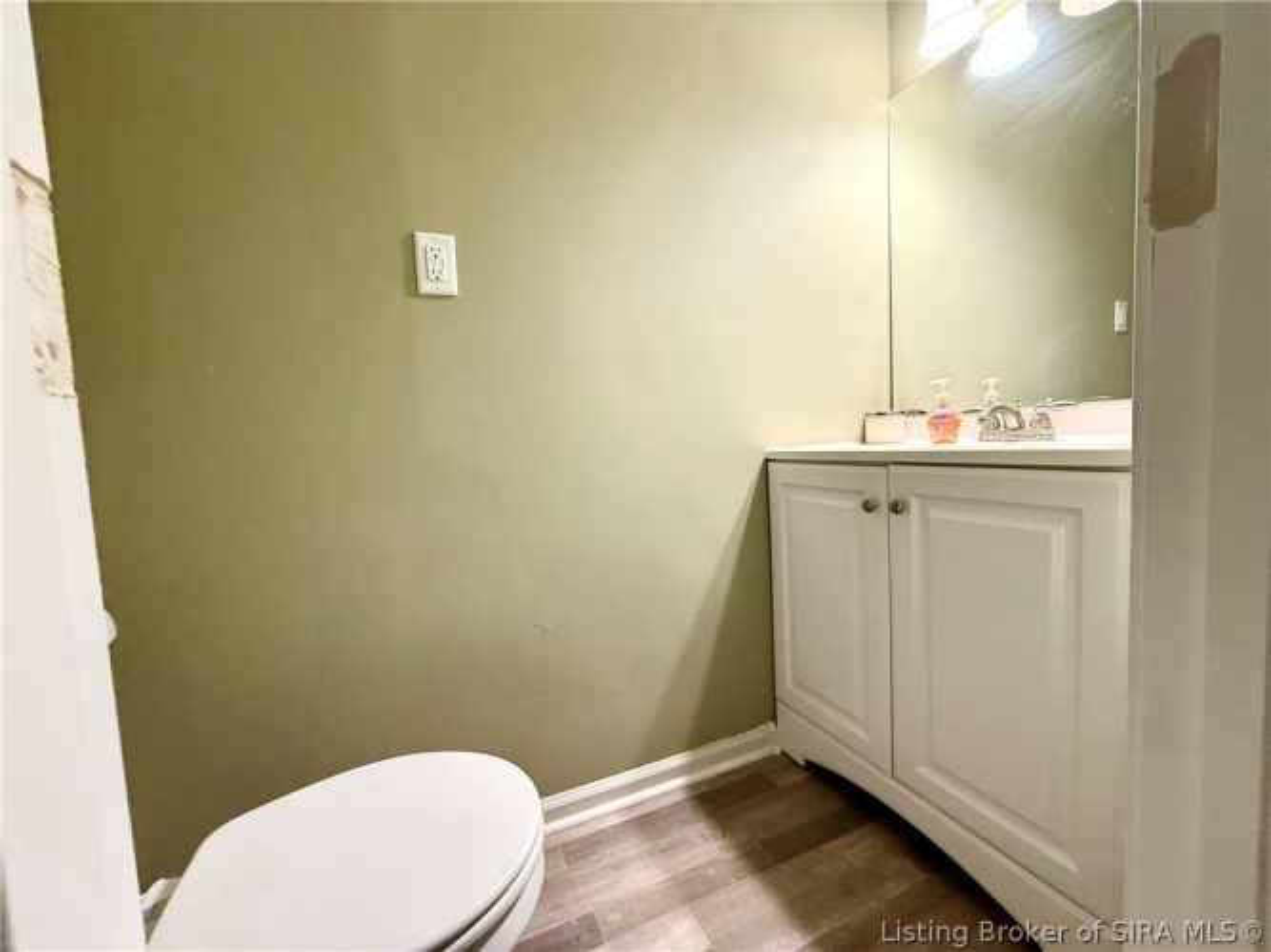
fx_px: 514
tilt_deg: -3.9
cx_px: 636
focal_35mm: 14
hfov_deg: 102.1
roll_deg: +3.9
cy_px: 476
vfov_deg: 85.7
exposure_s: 1/60
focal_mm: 2.22
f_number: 2.2
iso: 400
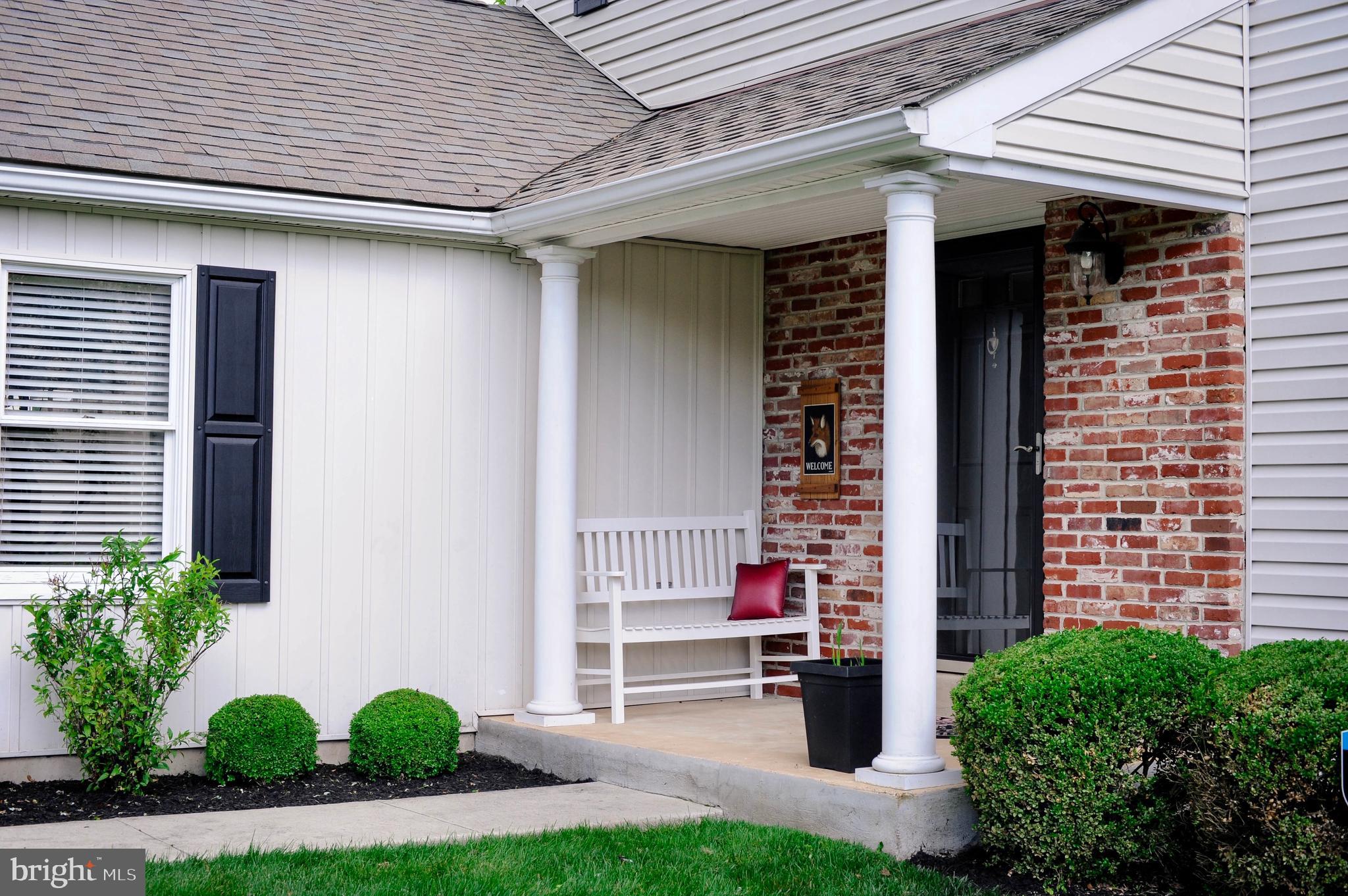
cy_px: 448
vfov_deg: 26.9
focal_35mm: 50
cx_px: 674
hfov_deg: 39.6
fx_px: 1871
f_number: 7.1
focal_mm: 50
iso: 640
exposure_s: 1/320
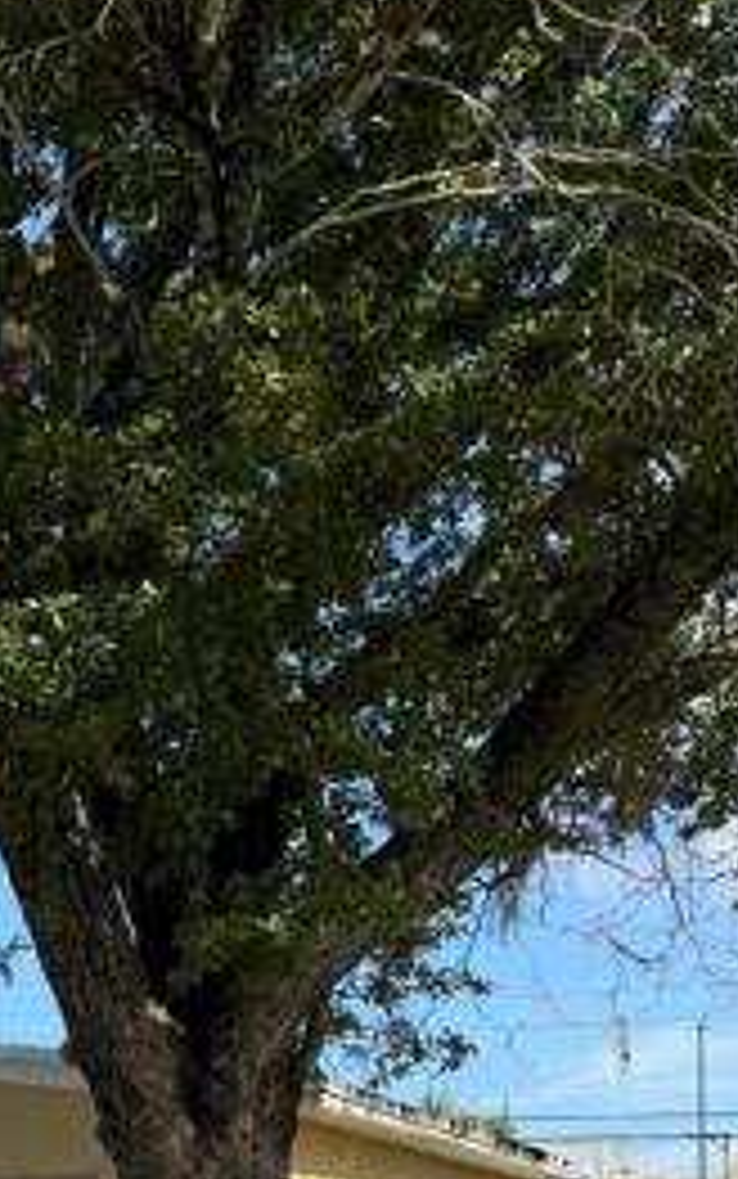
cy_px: 1336
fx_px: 2250
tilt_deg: -0.6
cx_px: -342
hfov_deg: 17.0
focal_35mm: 70
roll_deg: -0.6
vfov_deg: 26.7
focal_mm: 6.76
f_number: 1.78
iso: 80
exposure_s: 1/2370
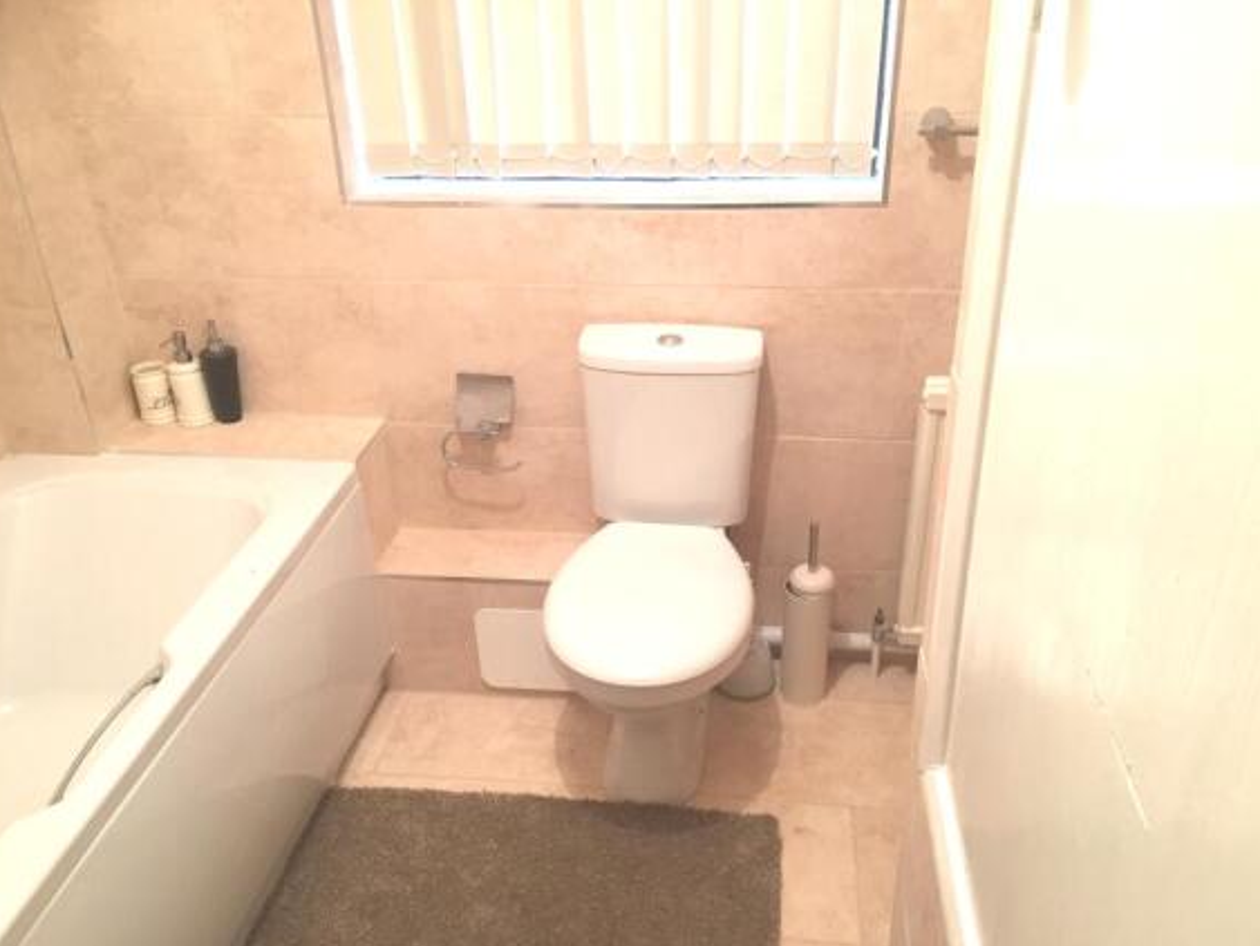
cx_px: 632
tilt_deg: -27.7
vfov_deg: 46.8
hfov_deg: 59.9
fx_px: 1093
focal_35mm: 30
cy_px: 486
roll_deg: +1.7
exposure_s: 1/33
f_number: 2.2
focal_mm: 4.15
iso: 100
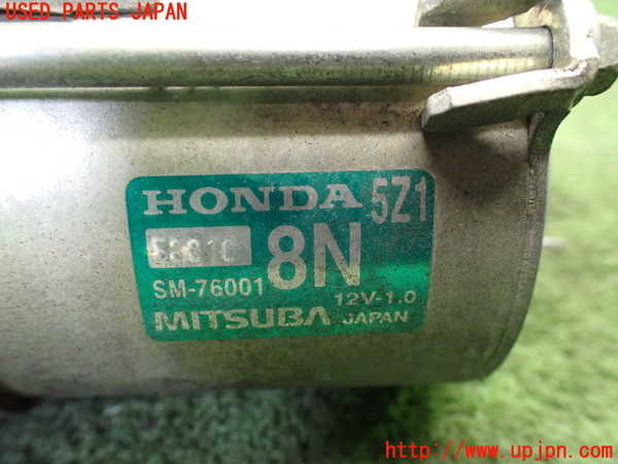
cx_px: 309
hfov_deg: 60.0
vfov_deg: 46.8
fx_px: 536
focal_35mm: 30
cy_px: 232
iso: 800
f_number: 2.3
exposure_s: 1/30
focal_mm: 5.4
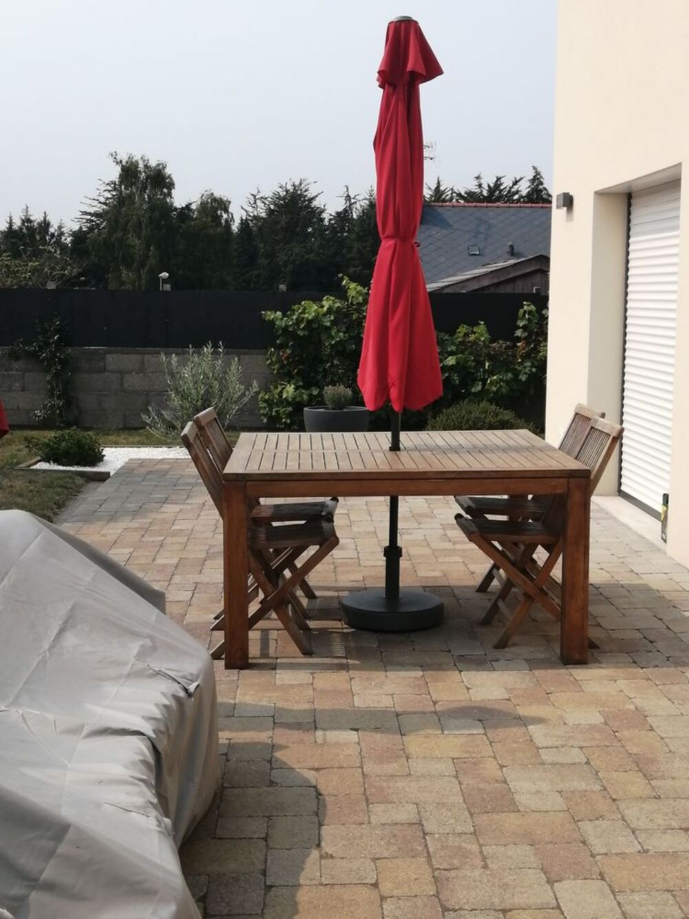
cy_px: 460
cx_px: 344
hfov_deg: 30.9
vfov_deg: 40.4
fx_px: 1247
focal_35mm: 47
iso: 50
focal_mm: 3.62
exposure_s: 1/1203
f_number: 1.8
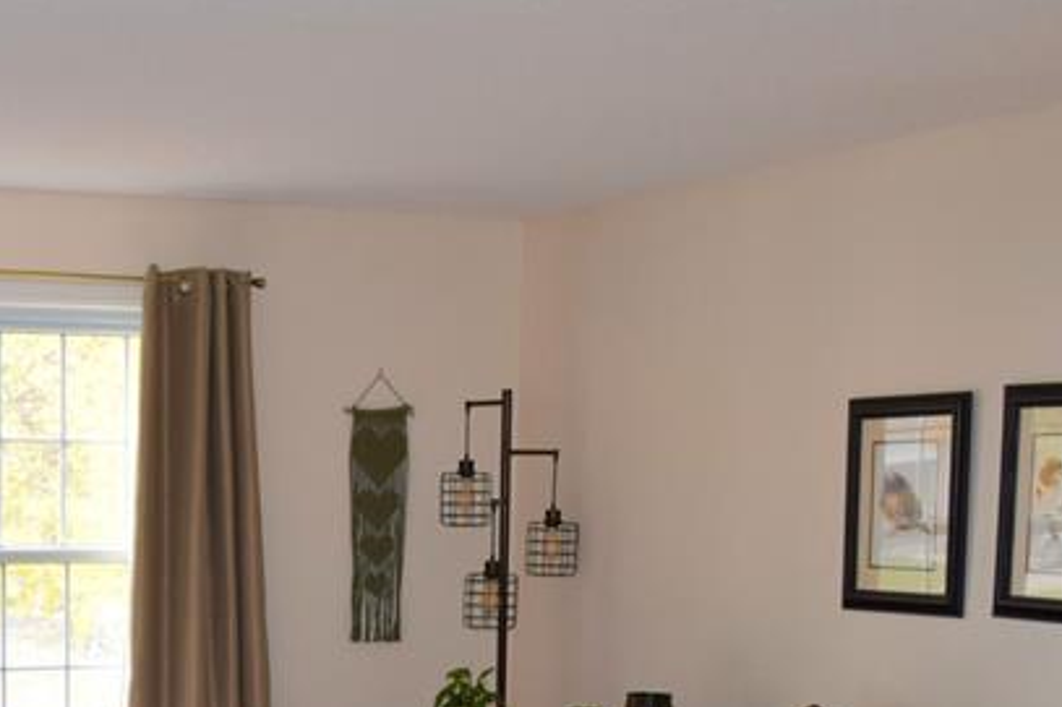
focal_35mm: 68
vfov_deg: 19.1
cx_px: 144
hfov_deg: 28.7
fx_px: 2005
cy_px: 798
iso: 800
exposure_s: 1/80
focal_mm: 18
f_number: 4.5
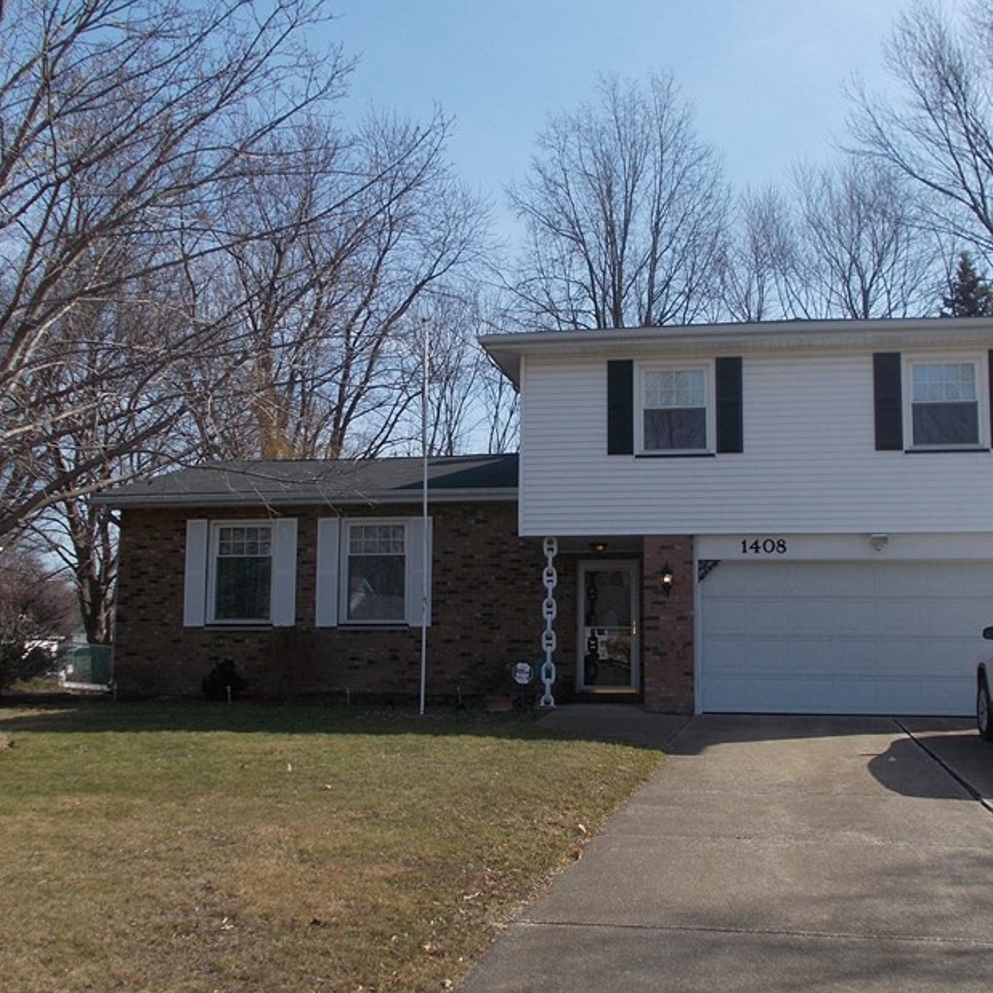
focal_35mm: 38
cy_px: 515
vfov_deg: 43.9
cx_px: 578
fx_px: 1233
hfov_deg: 43.7
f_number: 8
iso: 80
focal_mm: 4.6
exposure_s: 1/160
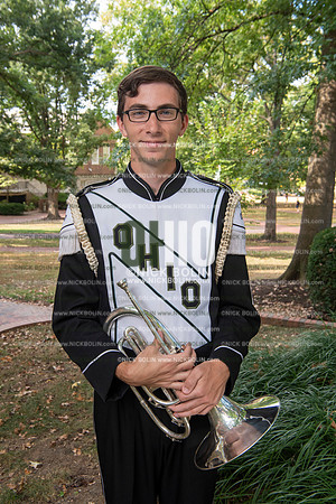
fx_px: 560
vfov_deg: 48.5
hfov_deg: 33.4
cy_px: 252
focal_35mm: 40
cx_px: 168
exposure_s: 1/100
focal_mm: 40
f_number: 8
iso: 500
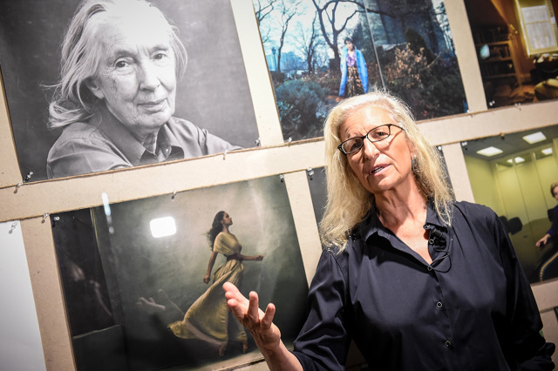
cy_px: 186
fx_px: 744
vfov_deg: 28.0
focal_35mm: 48
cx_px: 279
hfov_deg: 41.1
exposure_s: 1/100
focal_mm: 48
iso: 3200
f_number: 3.5
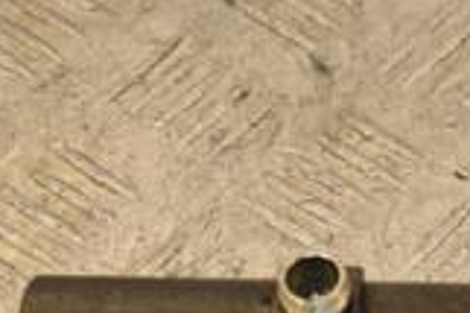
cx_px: 704
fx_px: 3285
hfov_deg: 8.0
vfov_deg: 5.4
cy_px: 202
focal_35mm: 252
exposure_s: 1/200
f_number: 6.3
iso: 800
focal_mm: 45
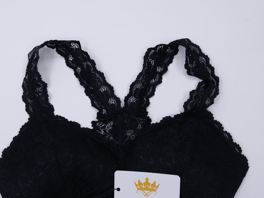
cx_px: 114
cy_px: 142
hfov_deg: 38.8
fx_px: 374
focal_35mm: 49
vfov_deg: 29.3
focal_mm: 31
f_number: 5.6
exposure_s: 1/100
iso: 400
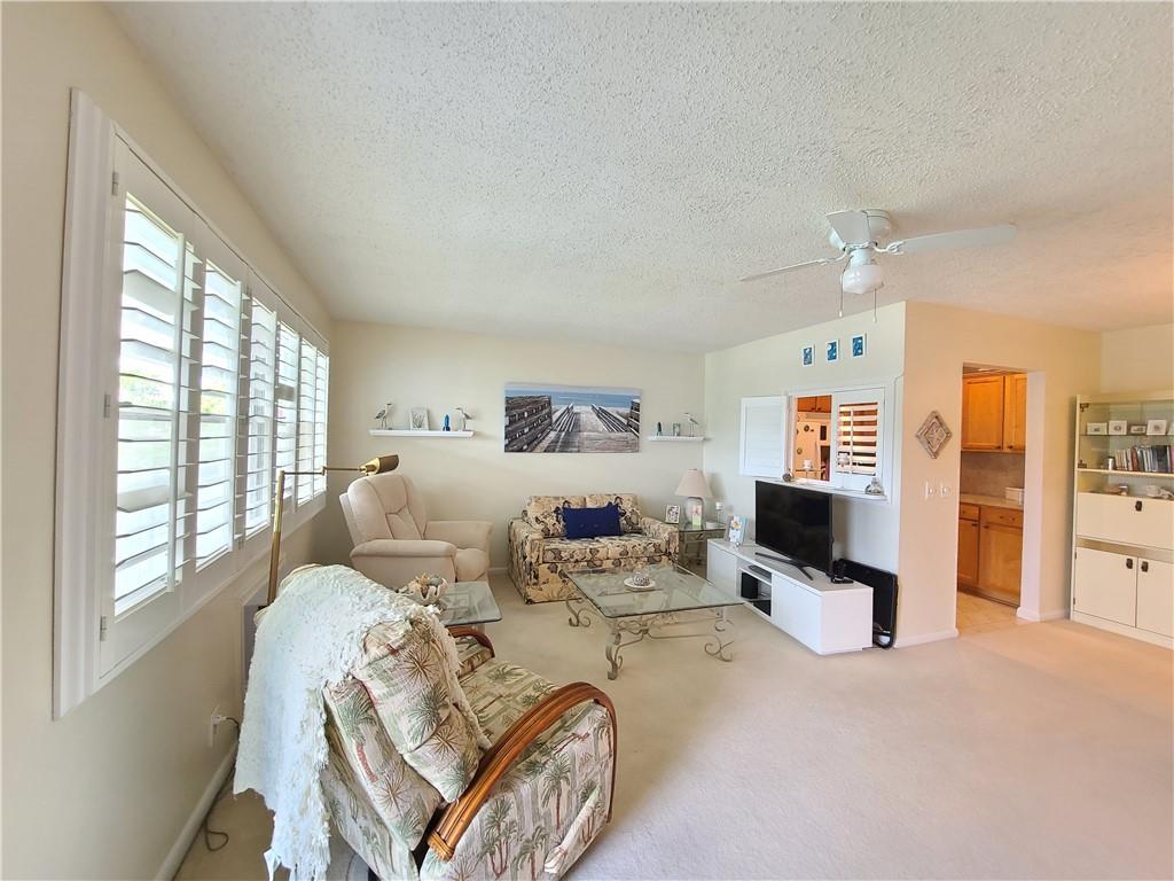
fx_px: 441
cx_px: 587
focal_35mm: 13
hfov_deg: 106.2
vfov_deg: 89.9
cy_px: 440
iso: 250
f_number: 2.2
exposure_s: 1/60
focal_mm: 2.2
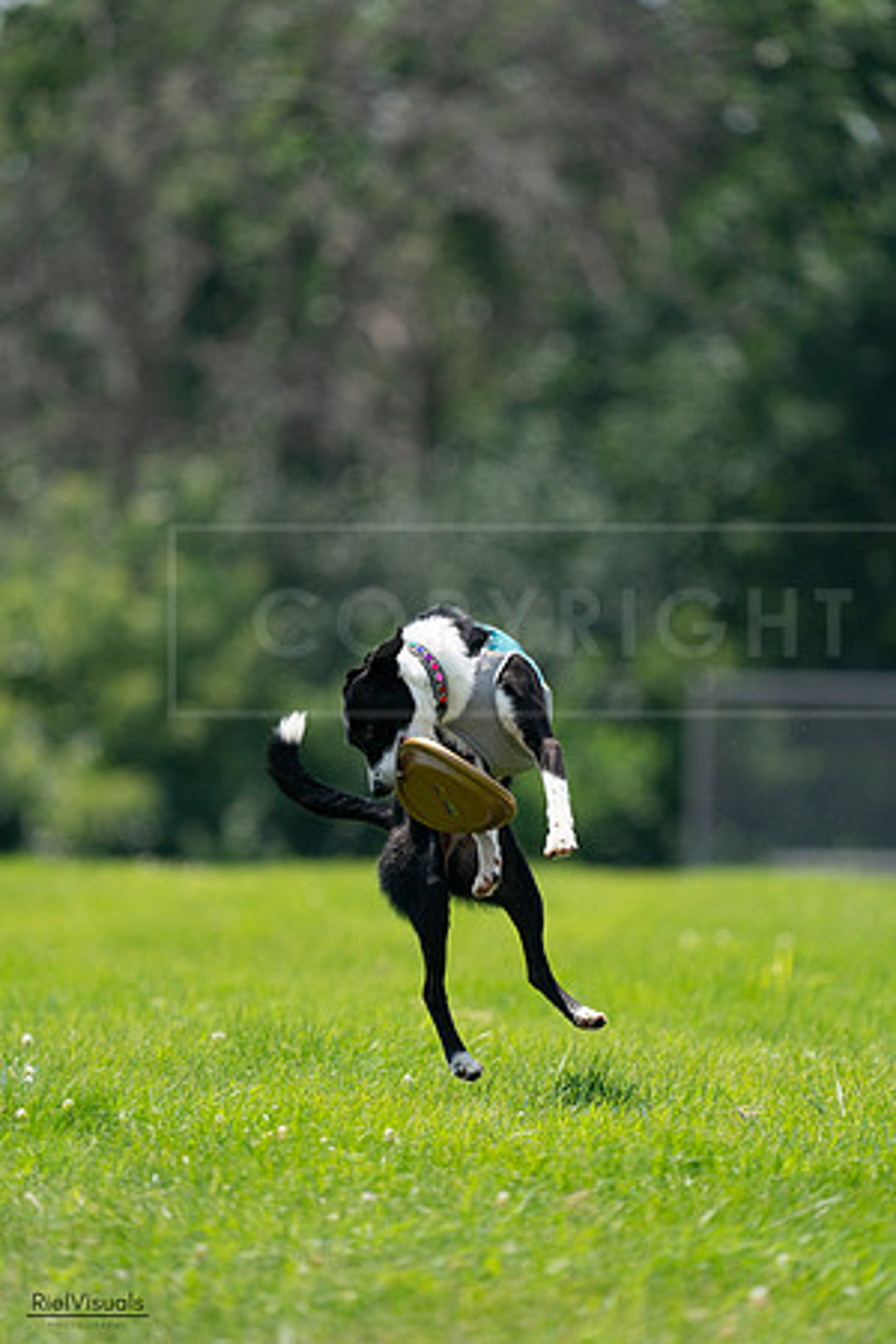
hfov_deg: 2.9
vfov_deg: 4.3
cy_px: 672
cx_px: 448
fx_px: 17844
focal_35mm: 478
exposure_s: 1/4000
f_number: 6.3
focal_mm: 478
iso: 1600
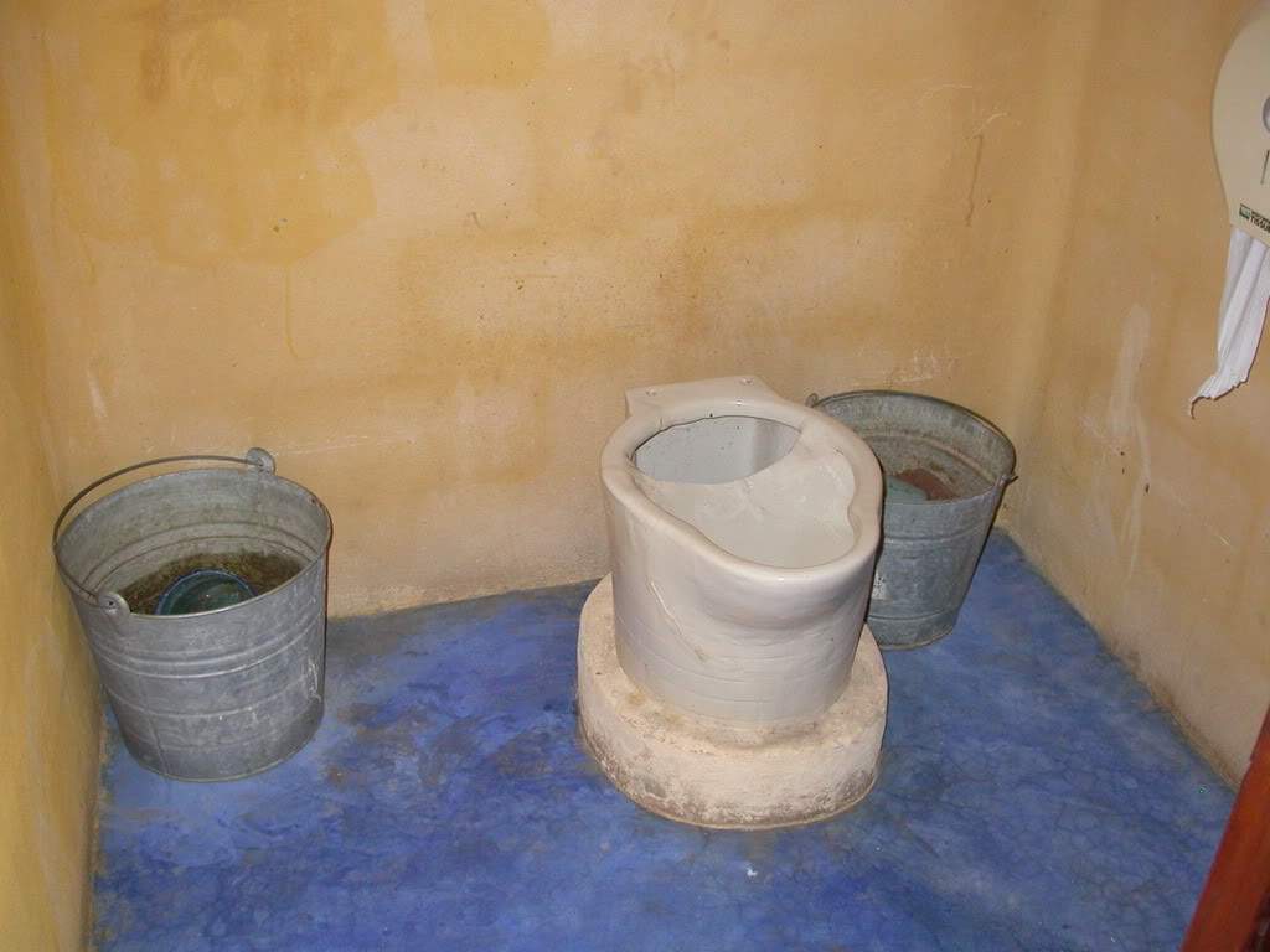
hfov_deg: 49.0
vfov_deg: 37.7
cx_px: 635
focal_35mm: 38
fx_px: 1394
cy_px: 476
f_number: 2.6
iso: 200
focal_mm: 7.85
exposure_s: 1/60
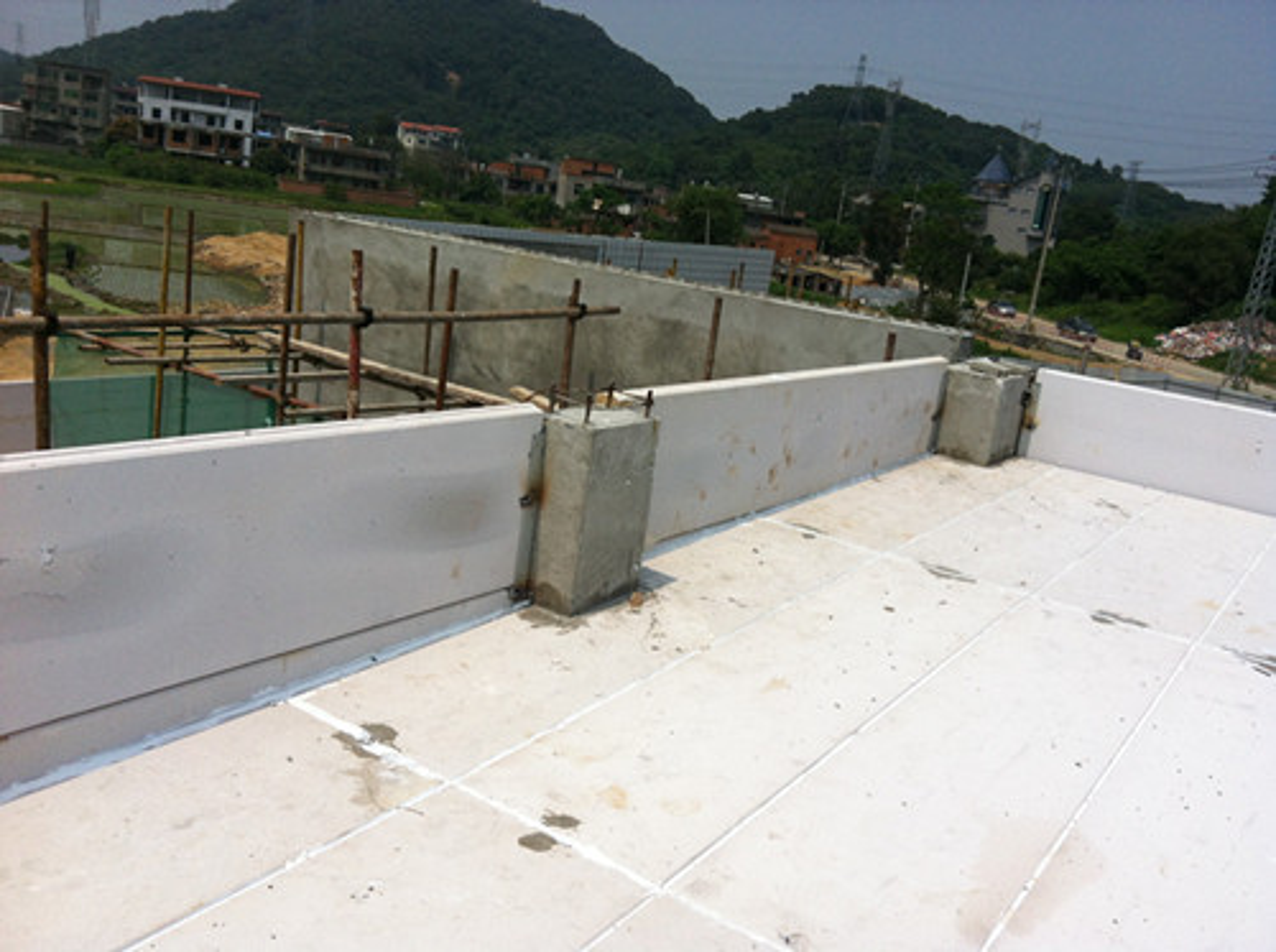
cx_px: 638
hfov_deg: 52.7
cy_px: 476
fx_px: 1288
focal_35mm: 35
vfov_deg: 40.6
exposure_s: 1/4309
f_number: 2.8
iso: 80
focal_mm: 3.85
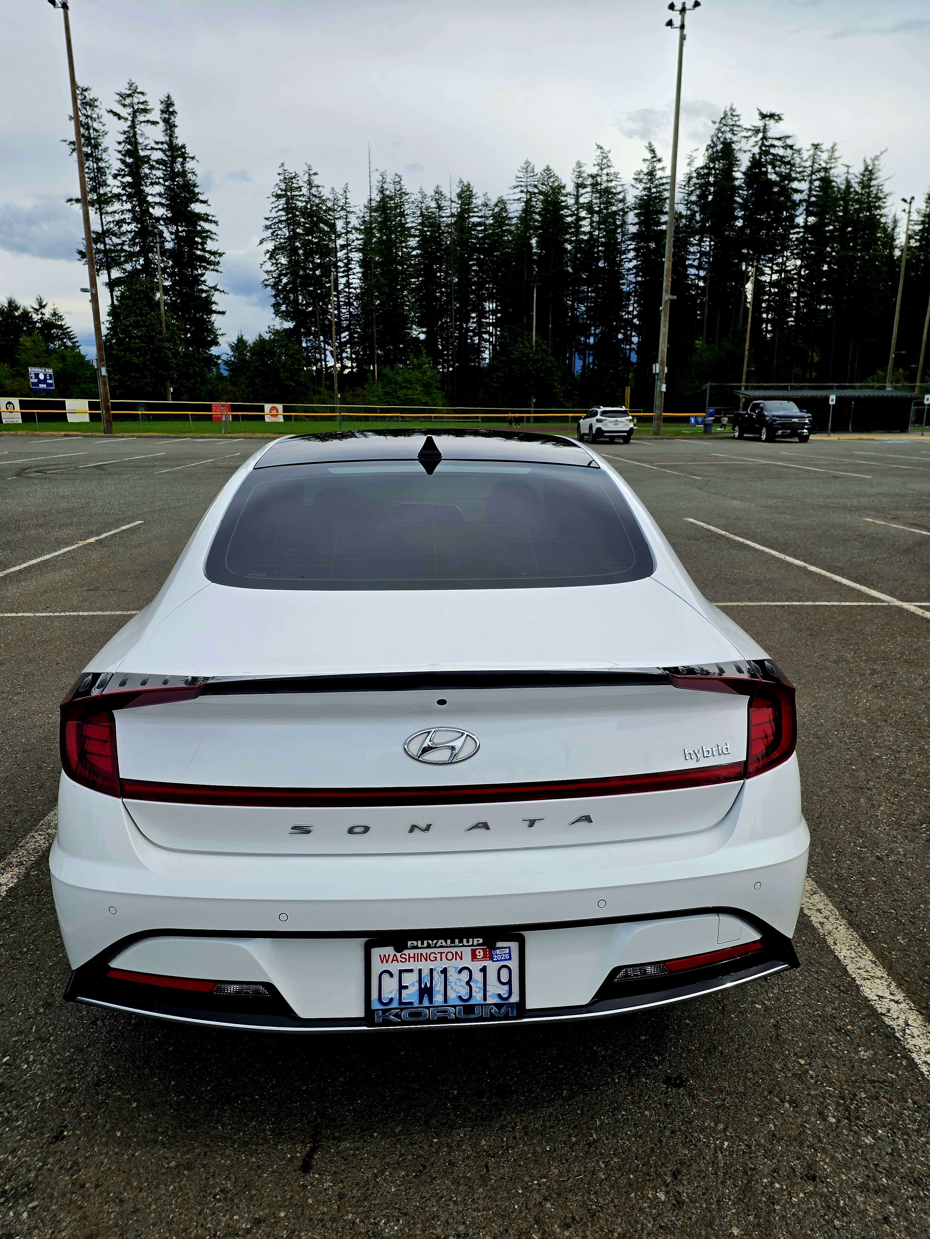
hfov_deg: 58.9
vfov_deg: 73.9
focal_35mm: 23
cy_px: 620
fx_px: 824
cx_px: 465
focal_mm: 6.25
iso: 80
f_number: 1.7
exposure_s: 1/10000
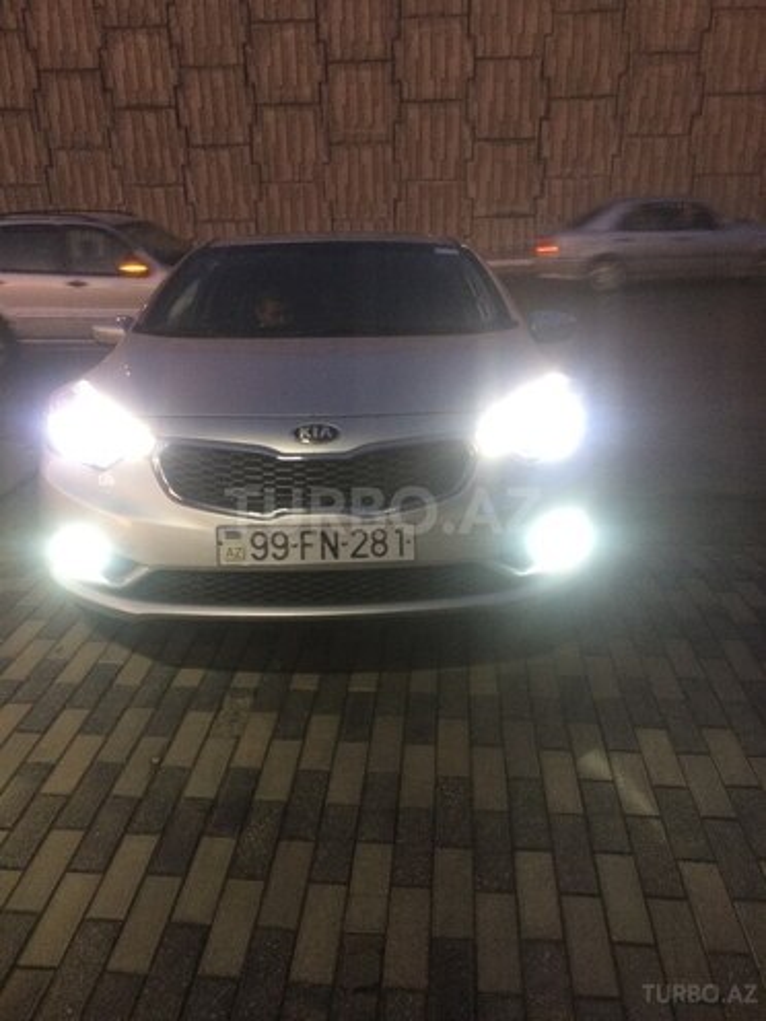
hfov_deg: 48.2
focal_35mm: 29
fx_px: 856
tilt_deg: -23.2
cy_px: 510
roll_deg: +0.1
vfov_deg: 61.7
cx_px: 383
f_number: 2.2
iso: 200
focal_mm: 4.15
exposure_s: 1/33
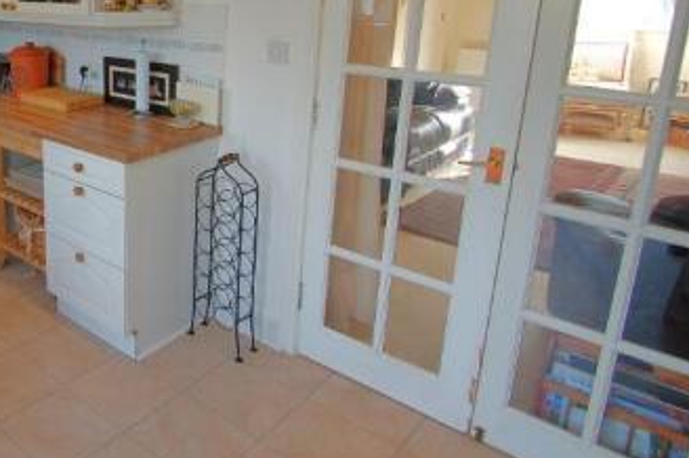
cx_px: 71
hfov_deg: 54.2
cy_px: 118
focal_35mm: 30
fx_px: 574
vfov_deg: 42.3
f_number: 4.5
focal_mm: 10
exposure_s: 1/80
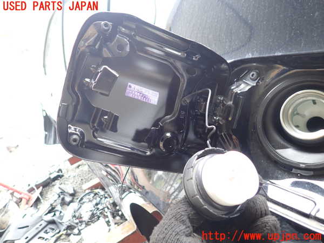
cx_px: 162
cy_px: 122
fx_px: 234
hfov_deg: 69.4
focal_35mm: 25
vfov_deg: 54.9
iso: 200
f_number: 2
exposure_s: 1/60
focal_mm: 4.5
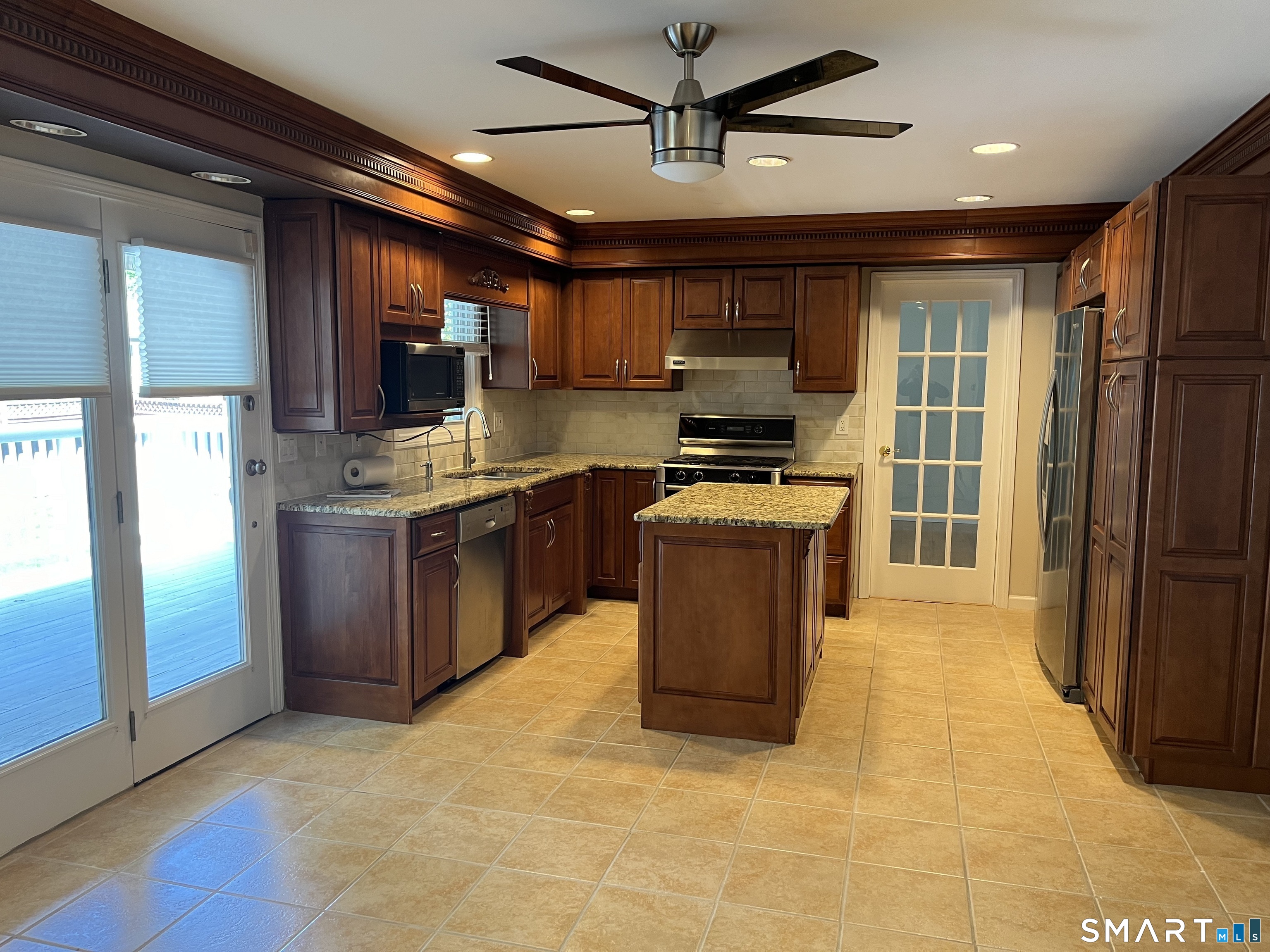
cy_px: 476
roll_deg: -0.9
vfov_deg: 53.1
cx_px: 635
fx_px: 954
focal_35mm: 26
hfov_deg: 67.3
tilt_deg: -7.1
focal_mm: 5.1
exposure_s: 1/60
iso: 100
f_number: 1.6
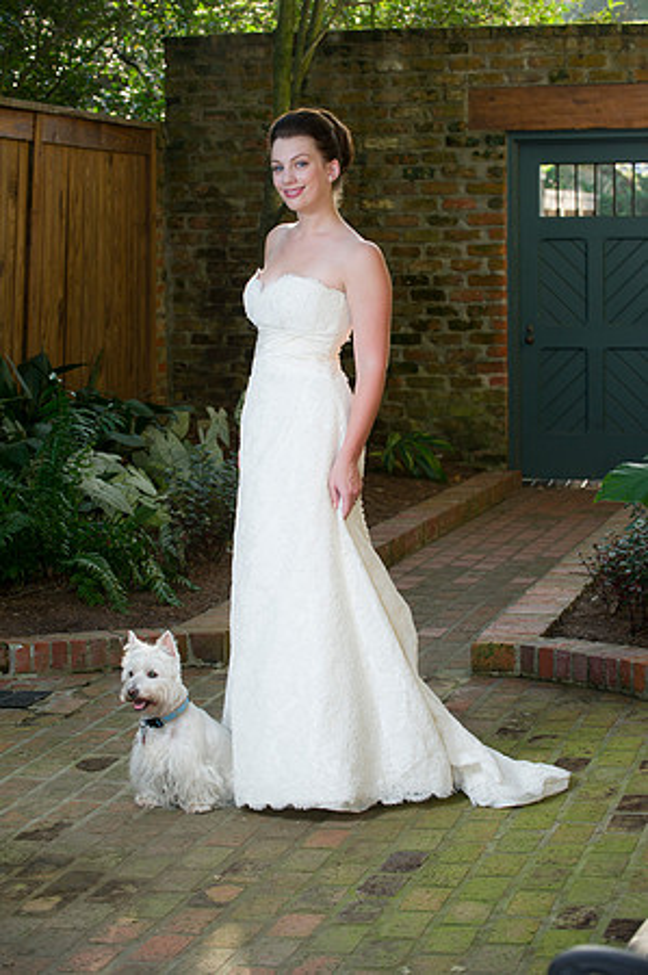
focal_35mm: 95
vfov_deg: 21.5
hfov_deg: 14.4
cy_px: 488
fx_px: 2571
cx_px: 324
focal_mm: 95
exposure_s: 1/60
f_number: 5
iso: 400
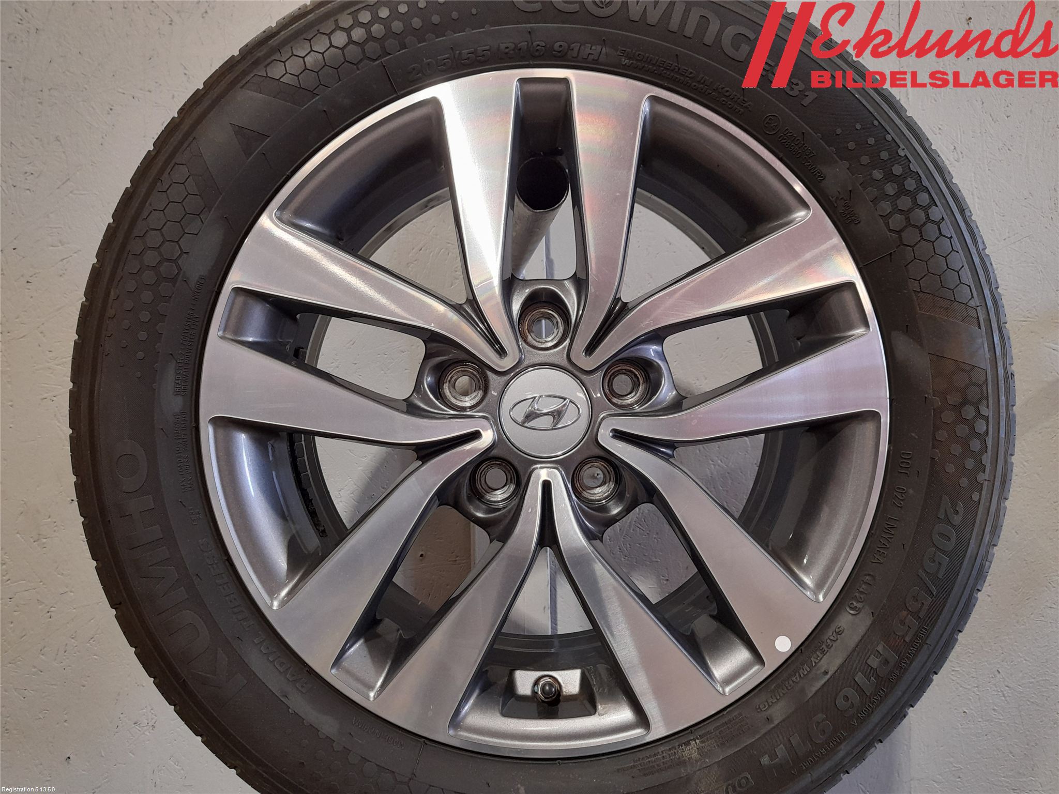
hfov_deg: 69.4
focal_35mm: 25
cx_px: 530
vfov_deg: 54.9
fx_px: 765
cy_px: 397
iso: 250
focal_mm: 4.6
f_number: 2
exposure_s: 1/50
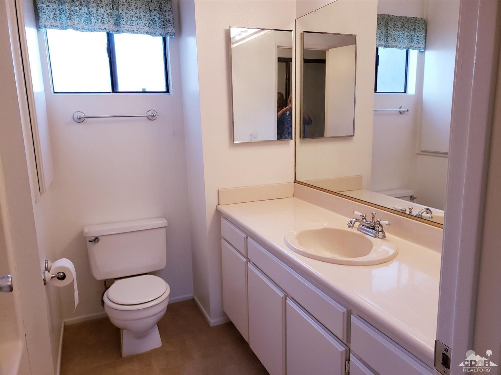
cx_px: 250
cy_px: 188
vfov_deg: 53.0
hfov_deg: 67.3
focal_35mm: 26
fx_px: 376
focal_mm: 4.3
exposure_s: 1/60
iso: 200
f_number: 2.4
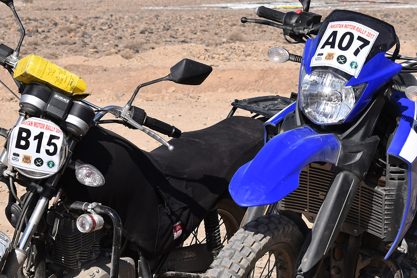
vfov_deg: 10.1
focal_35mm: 136
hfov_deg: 15.1
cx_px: 194
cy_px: 63
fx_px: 1574
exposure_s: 1/2000
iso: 400
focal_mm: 55
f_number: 7.1
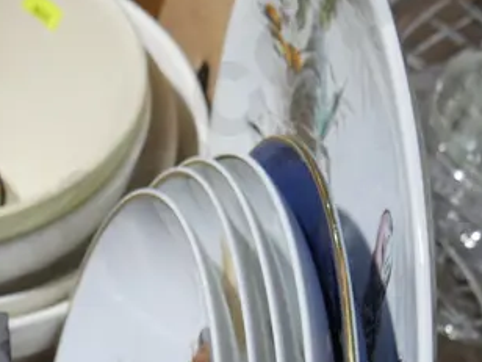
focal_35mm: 113
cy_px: 399
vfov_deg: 12.9
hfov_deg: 16.3
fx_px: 1573
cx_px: -172
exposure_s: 1/60
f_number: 4
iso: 400
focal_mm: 17
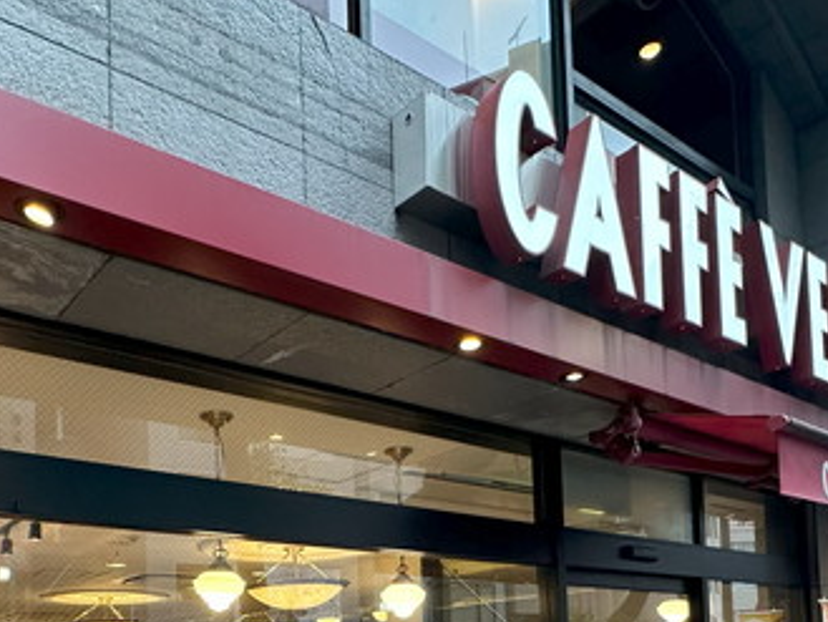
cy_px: 645
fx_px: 814
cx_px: 307
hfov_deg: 53.3
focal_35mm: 34
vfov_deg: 36.8
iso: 250
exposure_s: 1/100
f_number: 2.2
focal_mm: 2.22
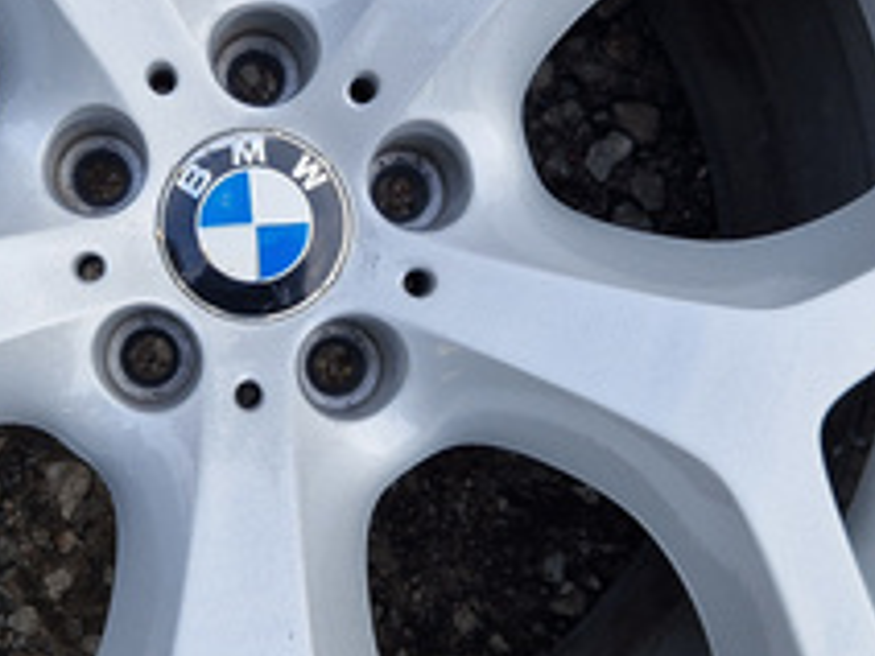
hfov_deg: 29.4
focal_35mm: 65
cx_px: 227
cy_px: 243
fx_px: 1643
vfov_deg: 22.5
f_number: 1.8
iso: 50
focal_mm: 5.4
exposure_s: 1/221
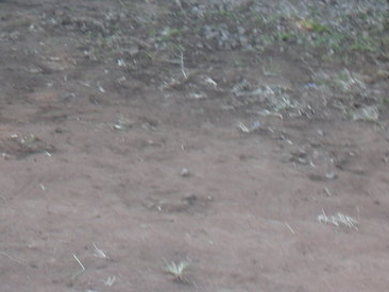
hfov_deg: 15.5
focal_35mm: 123
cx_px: -67
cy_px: -99
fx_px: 1383
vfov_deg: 11.7
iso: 66
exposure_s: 1/55.6
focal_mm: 7.7
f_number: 4
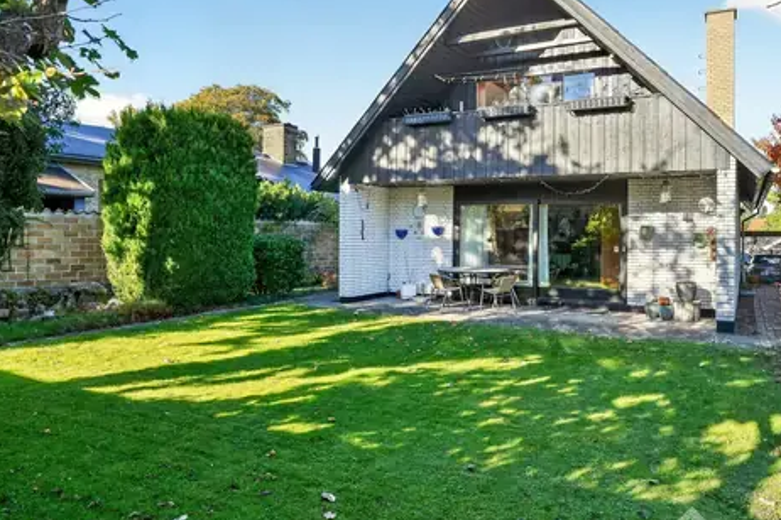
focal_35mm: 26
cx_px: 463
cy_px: 235
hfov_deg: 68.8
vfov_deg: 49.5
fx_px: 564
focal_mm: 20
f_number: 8
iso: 400
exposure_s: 1/400
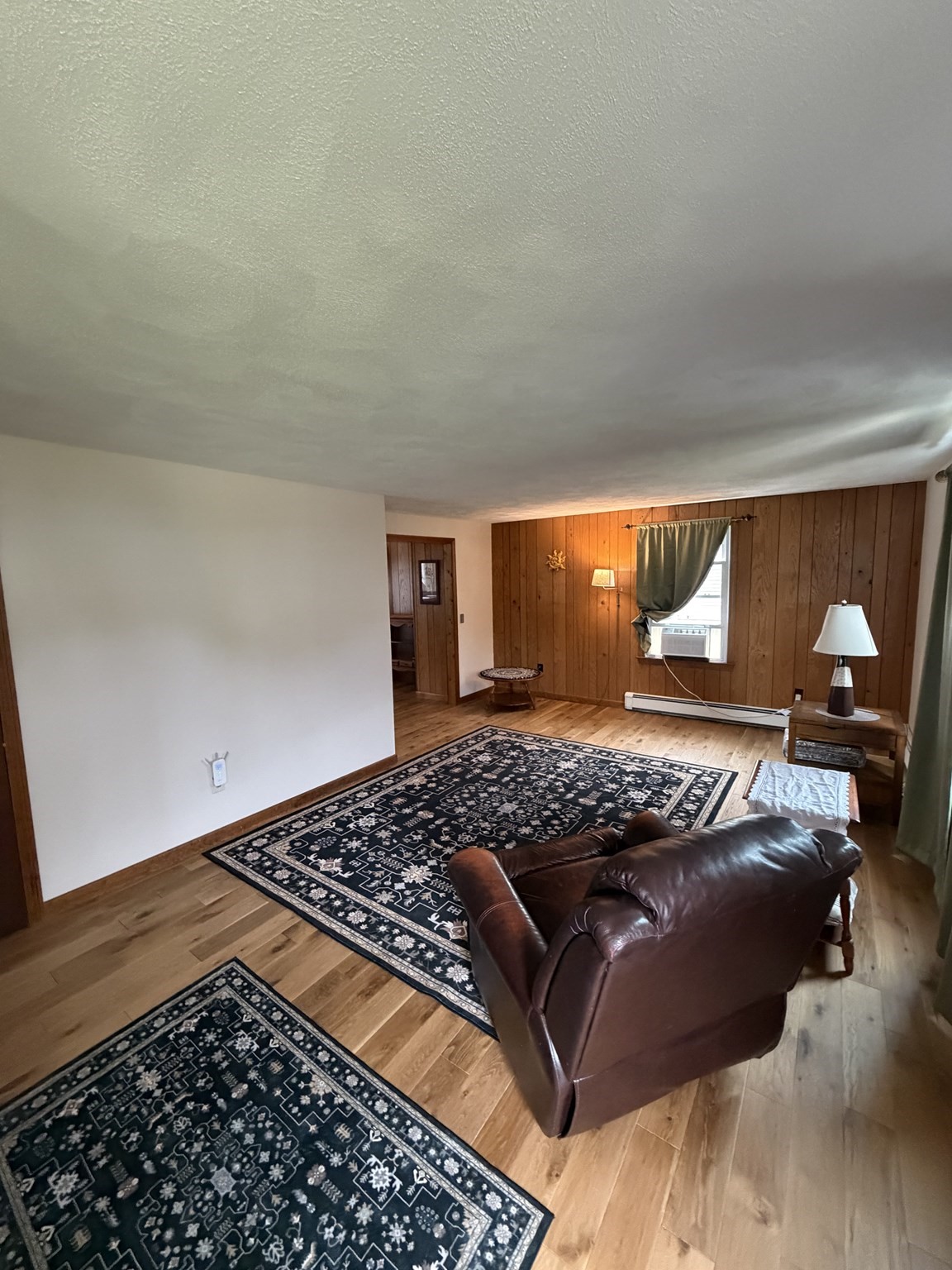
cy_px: 635
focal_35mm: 14
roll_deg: +1.5
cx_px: 476
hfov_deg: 85.7
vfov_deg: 102.1
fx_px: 513
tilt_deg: -5.4
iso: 800
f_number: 2.2
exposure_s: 1/60
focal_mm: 2.22
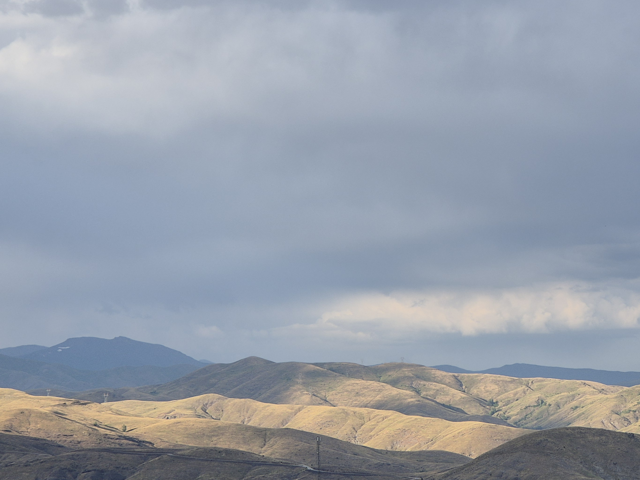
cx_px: 320
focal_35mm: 23
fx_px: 425
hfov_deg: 73.9
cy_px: 240
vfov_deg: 58.9
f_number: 1.8
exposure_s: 1/1304
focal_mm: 5.4
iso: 25
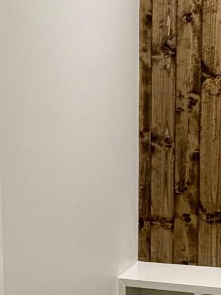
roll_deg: +0.9
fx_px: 553
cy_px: 218
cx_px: 60
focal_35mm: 65
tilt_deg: -7.9
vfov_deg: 29.4
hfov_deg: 22.4
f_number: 2.2
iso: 250
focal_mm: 2.22
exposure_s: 1/60
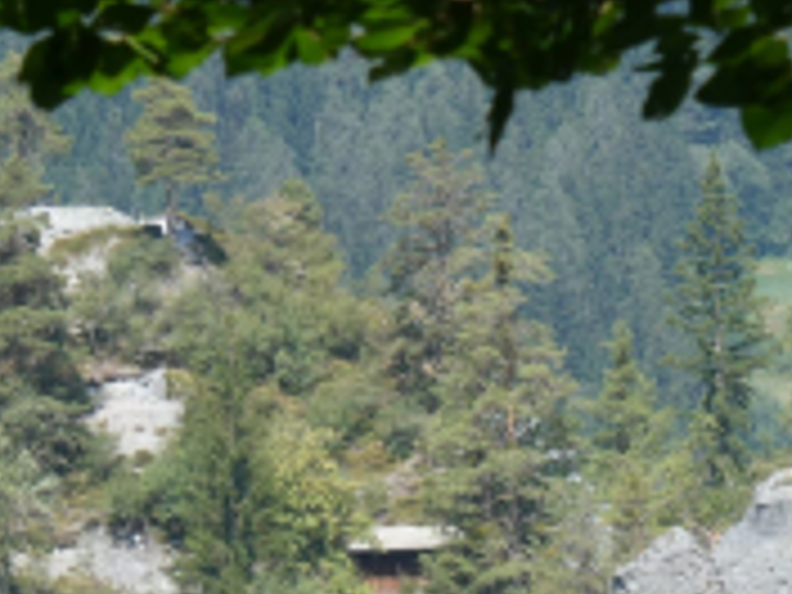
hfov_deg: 2.9
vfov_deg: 2.2
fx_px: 15673
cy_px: 482
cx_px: 74
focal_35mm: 685
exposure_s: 1/200
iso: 80
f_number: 5.7
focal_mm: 50.5
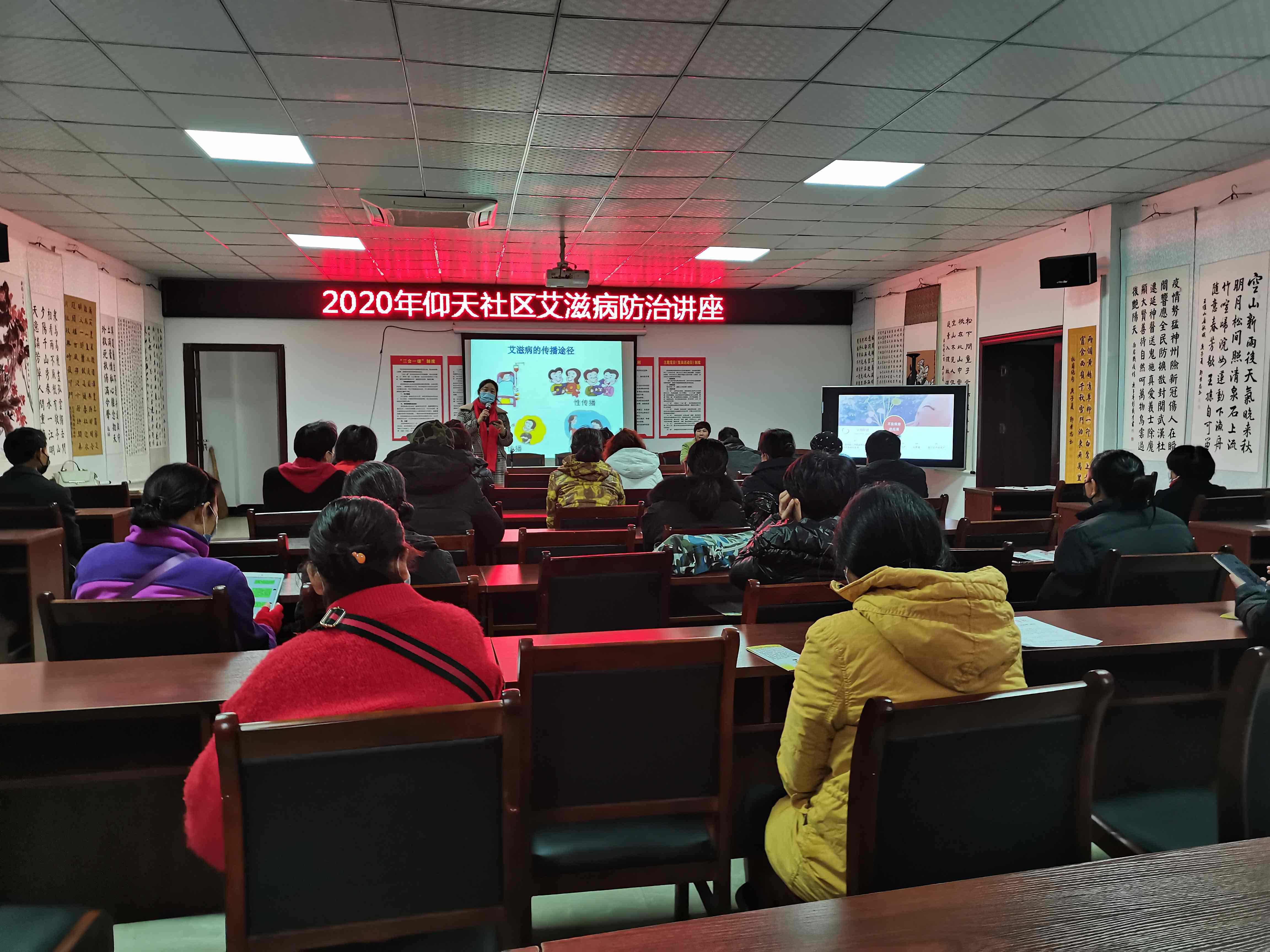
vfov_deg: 53.1
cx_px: 635
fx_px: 954
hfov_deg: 67.3
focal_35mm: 26
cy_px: 476
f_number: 1.8
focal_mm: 5.58
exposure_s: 1/60
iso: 400
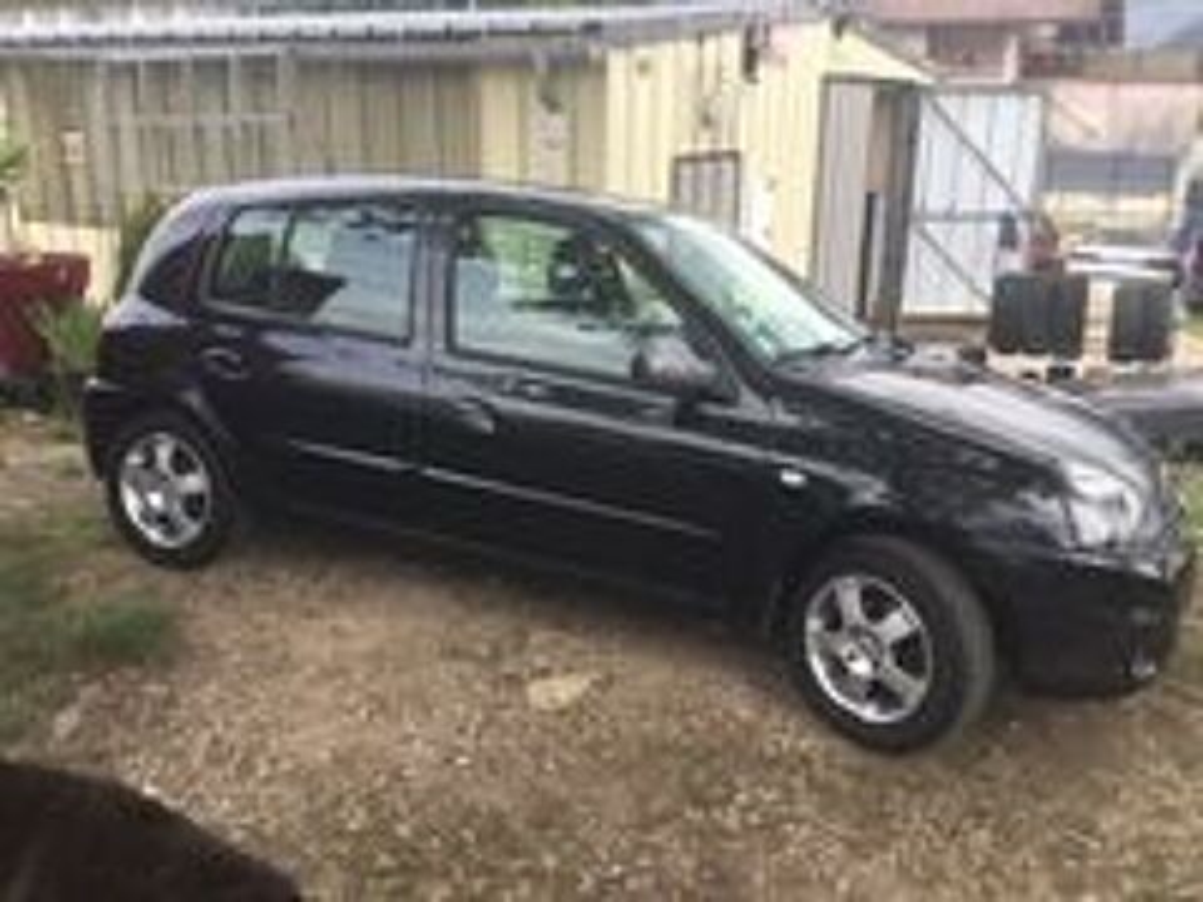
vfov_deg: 45.4
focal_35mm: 31
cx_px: 602
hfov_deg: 58.4
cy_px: 451
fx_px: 1077
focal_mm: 3.3
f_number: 2.4
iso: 25
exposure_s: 1/331
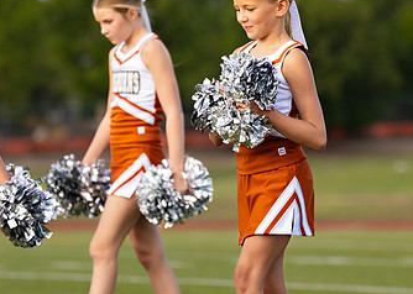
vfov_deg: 5.0
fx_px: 3340
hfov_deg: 7.1
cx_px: 258
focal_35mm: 285
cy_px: 137
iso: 320
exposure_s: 1/3200
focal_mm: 129
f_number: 2.8
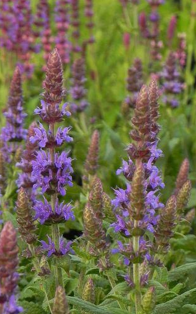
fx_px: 1505
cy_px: 244
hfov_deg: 7.4
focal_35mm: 176
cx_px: 45
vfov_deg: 11.9
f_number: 4.5
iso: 160
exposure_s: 1/50
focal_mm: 18.8
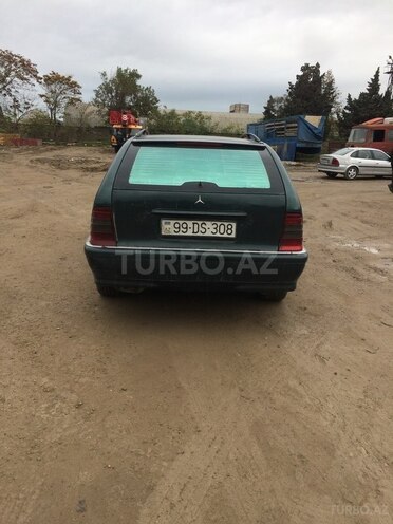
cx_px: 196
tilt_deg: -18.4
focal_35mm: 29
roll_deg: -2.4
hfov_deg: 48.2
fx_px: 439
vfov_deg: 61.7
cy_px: 262
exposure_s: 1/419
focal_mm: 4.15
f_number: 2.2
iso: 32
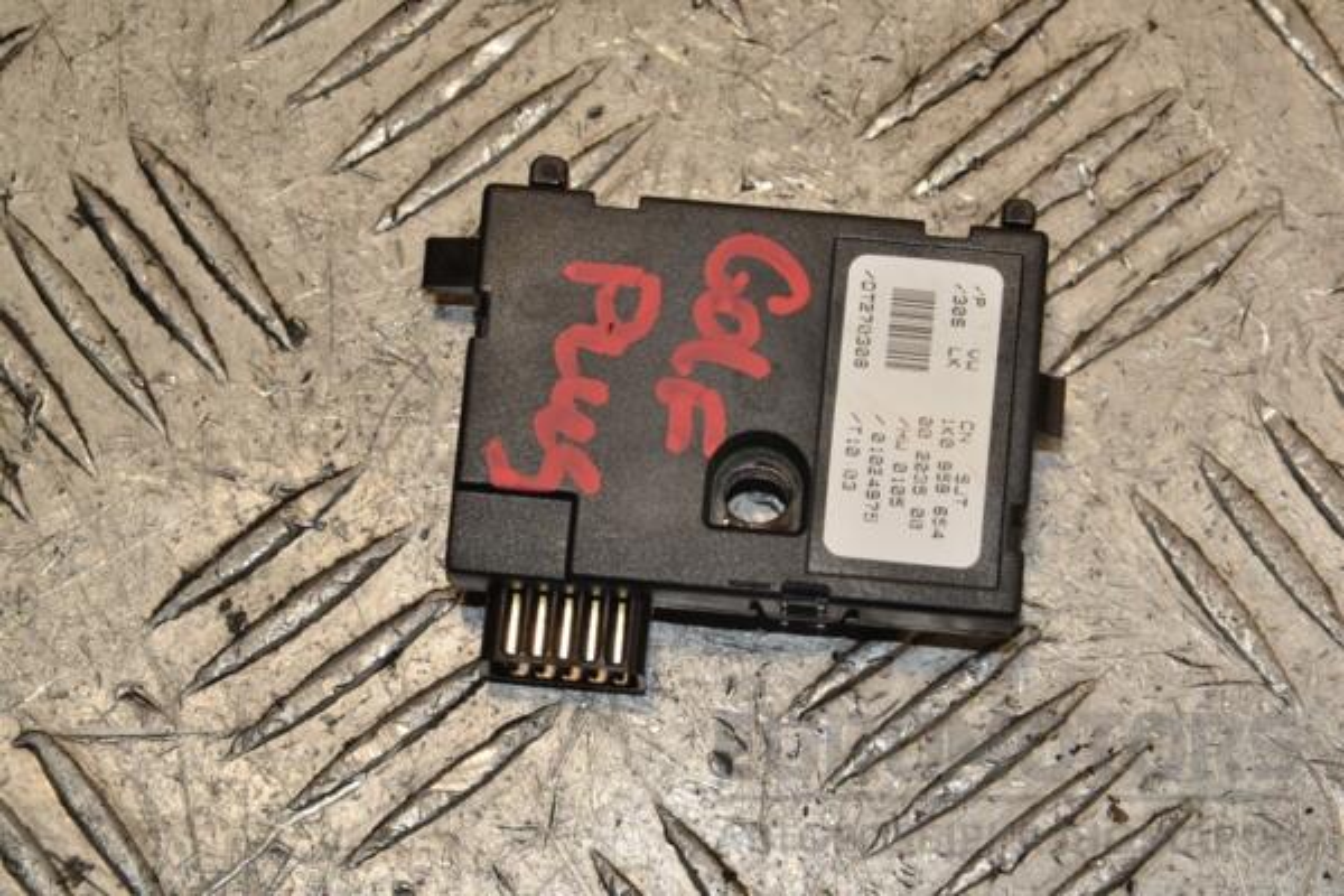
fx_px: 5152
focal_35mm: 138
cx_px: 672
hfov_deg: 14.9
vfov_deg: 9.9
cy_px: 448
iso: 800
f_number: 11
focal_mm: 92
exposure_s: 1/200
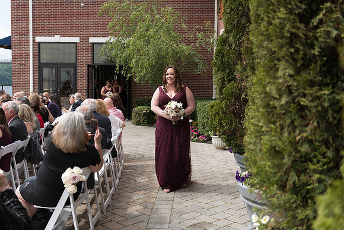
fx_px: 382
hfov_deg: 48.4
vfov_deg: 33.4
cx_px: 172
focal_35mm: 40
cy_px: 115
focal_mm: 40
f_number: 2.8
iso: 64
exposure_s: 1/640
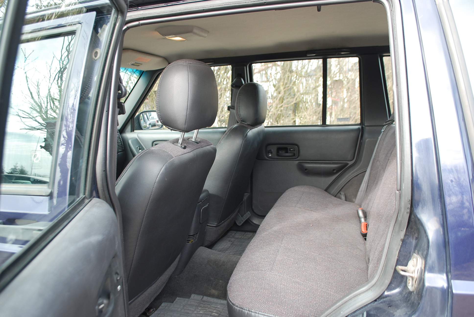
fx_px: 356
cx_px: 237
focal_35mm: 27
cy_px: 158
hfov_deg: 67.3
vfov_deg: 48.0
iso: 200
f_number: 4.5
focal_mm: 18
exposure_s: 1/80
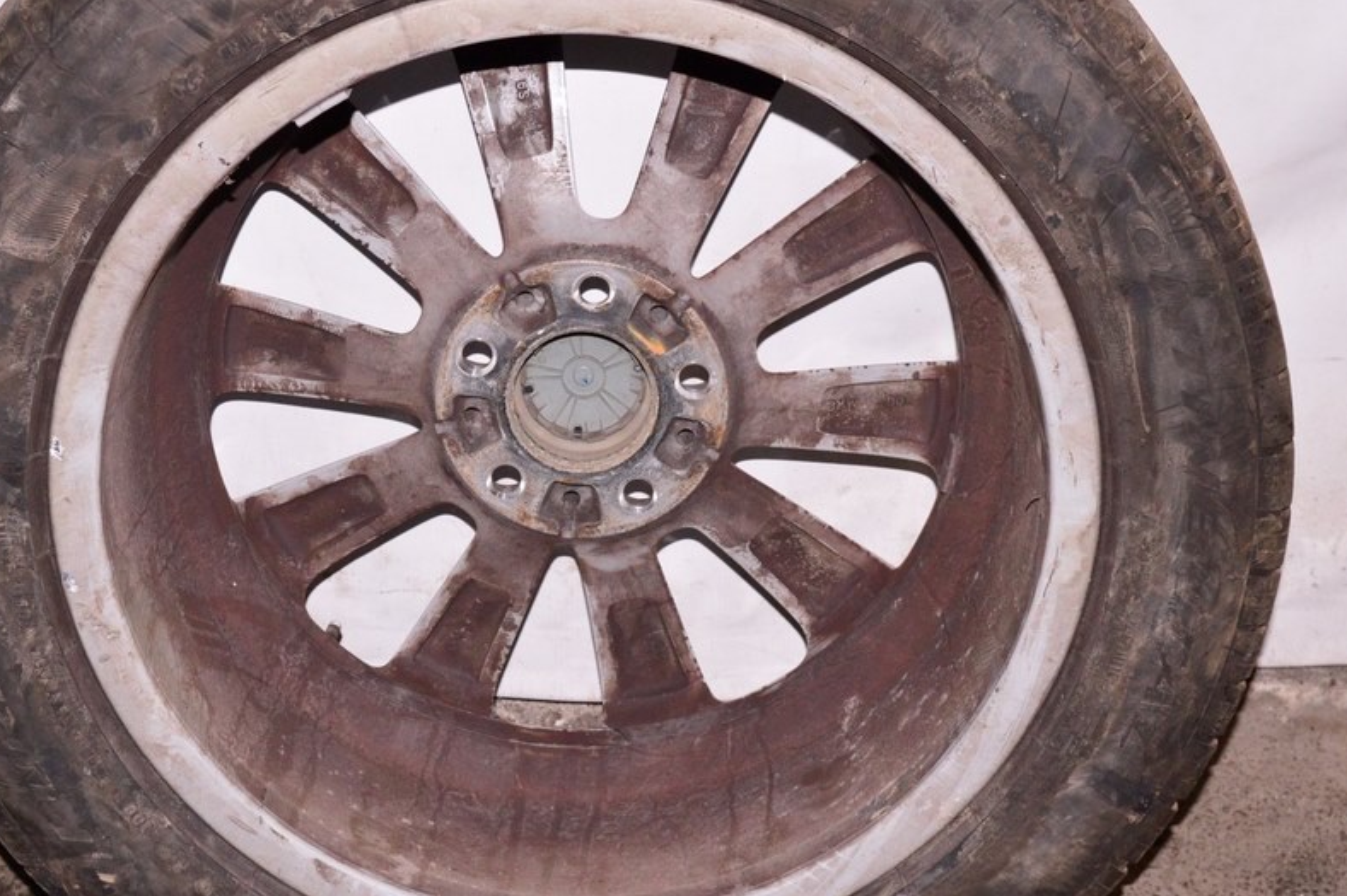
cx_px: 662
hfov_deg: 27.4
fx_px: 2767
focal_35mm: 74
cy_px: 468
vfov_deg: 18.4
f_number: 8
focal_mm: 38
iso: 1600
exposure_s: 1/200
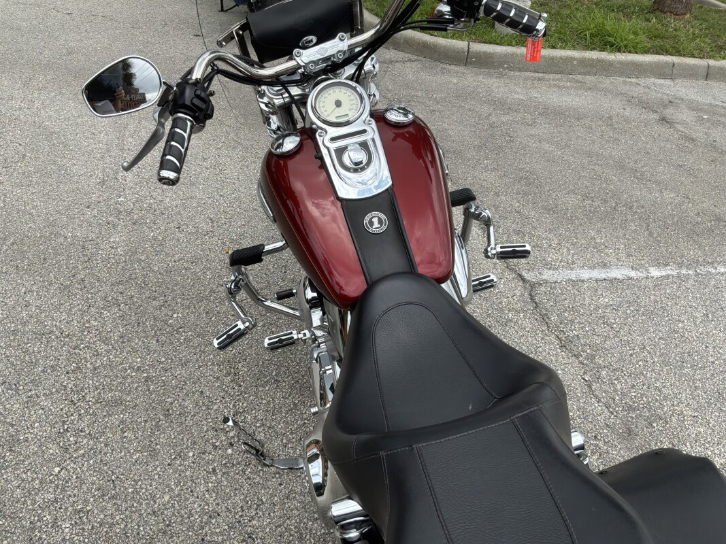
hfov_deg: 63.4
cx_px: 363
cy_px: 272
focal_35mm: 28
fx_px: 587
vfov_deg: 49.7
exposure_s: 1/1377
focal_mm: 3
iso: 32
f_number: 1.8
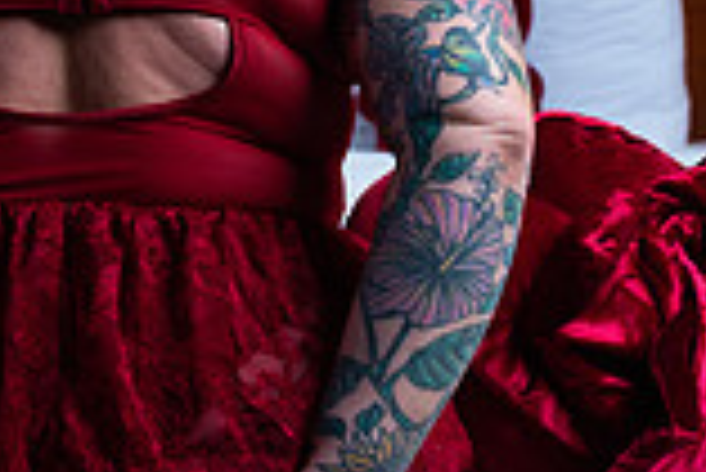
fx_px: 2532
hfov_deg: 15.7
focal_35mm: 129
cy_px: 20
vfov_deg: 10.6
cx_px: 54
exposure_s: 1/500
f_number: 4
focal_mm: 35
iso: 125
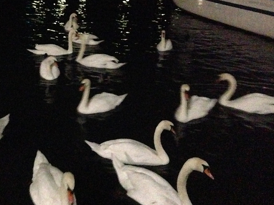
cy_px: 69
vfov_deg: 13.8
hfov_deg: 18.3
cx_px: 81
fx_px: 847
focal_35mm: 107
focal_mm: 4.12
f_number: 2.4
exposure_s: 1/15
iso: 3200
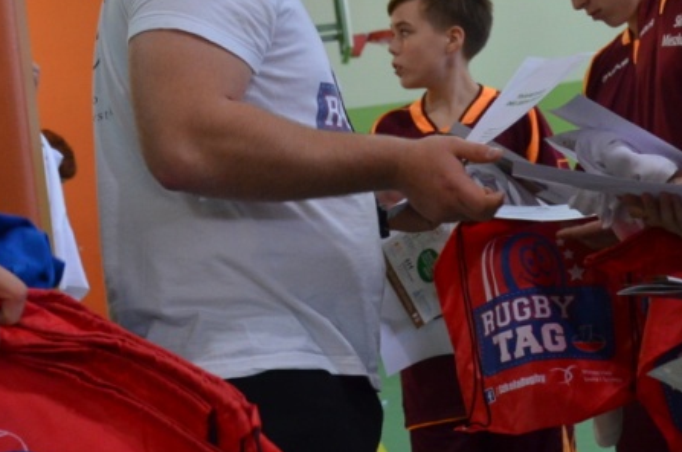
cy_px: 130
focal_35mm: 103
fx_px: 1947
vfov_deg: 13.2
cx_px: 494
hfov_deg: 19.8
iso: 1600
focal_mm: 30
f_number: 4.2
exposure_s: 1/125
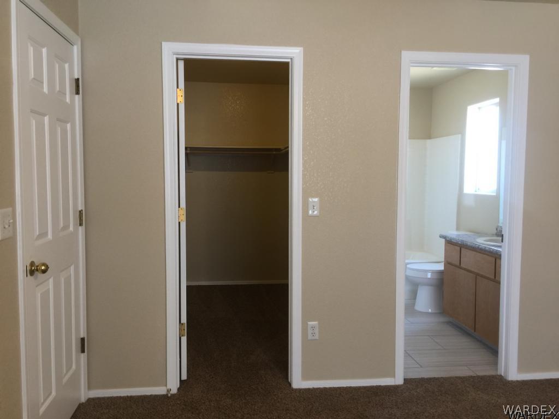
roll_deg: -1.4
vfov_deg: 48.2
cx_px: 280
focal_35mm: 29
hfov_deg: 61.7
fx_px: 468
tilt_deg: -3.0
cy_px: 210
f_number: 2.2
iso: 40
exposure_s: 1/15
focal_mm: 4.15
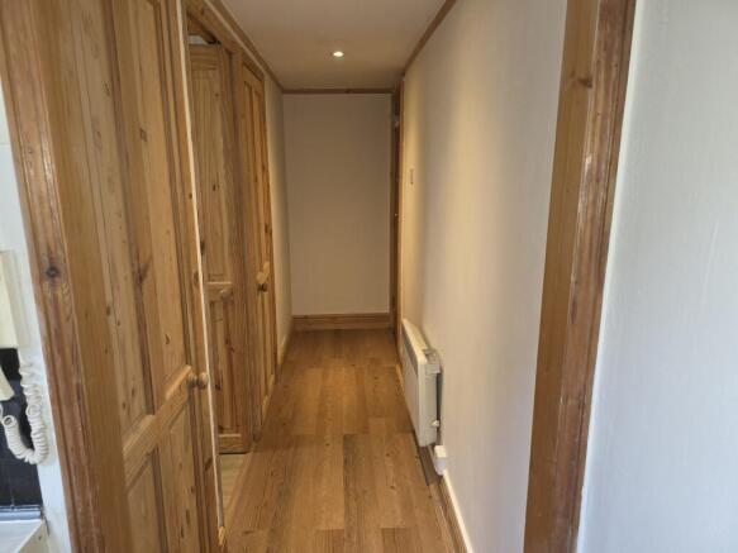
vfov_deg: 58.9
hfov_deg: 73.9
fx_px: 490
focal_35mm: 23
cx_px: 369
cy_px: 276
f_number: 1.7
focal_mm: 6.3
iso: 125
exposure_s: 1/50
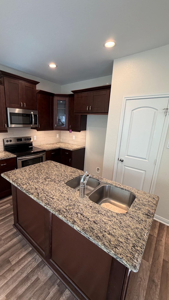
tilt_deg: -13.9
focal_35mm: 16
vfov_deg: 99.4
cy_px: 152
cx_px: 70
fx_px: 127
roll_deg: -2.2
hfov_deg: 66.6
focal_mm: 2.22
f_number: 2.2
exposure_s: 1/120
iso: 250
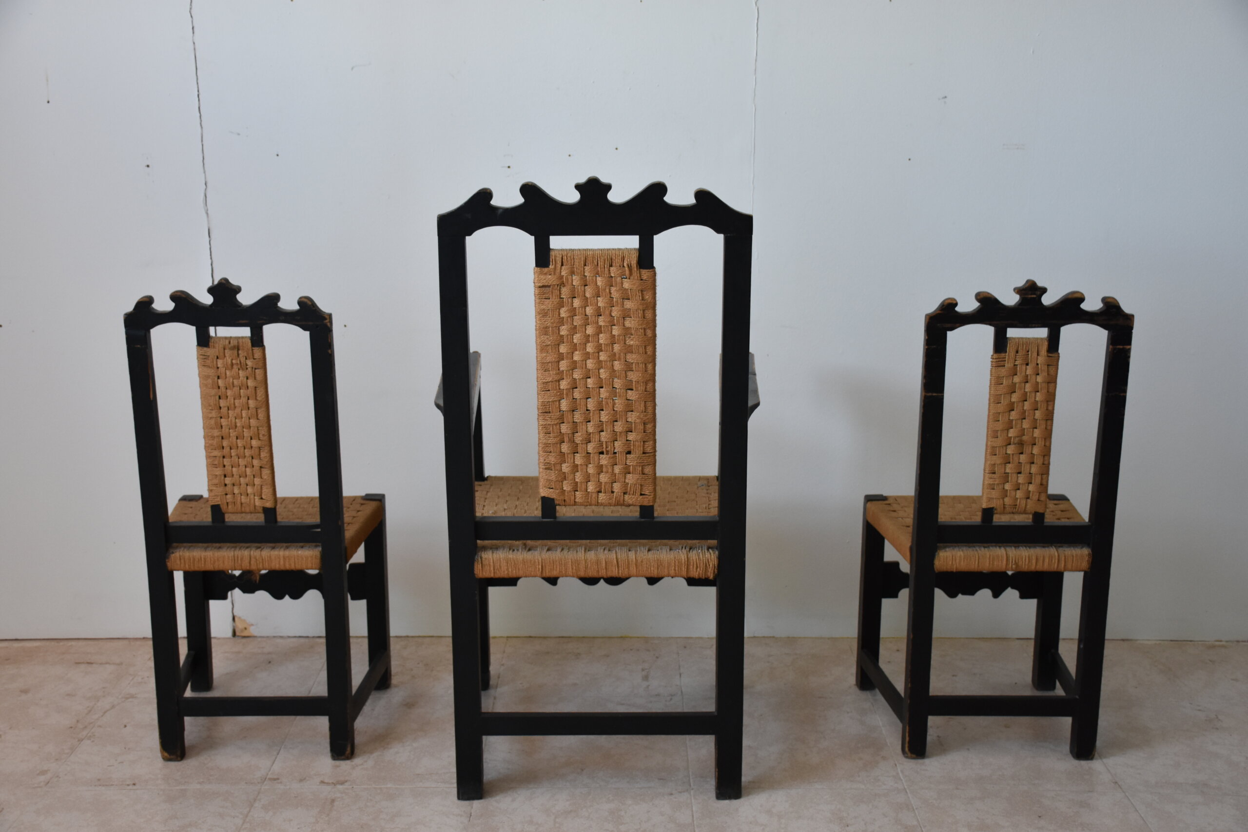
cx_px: 624
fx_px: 1404
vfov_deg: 33.0
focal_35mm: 40
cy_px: 416
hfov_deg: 47.9
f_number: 4.5
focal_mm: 27
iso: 800
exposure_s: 1/80
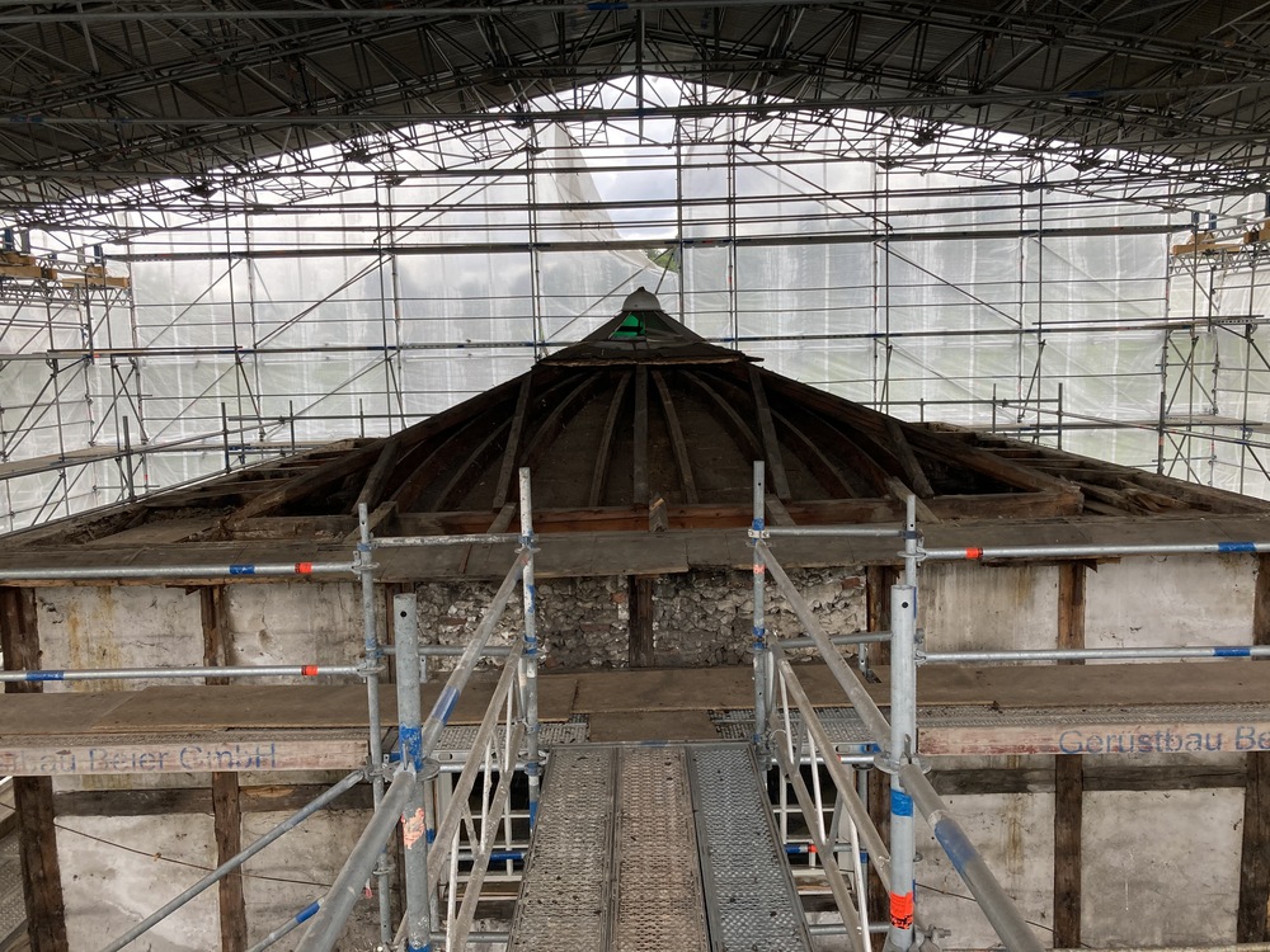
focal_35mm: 28
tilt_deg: -6.7
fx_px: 1027
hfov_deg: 63.4
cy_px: 476
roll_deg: +0.4
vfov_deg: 49.7
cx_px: 635
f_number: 1.8
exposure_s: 1/414
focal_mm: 3.99
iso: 20
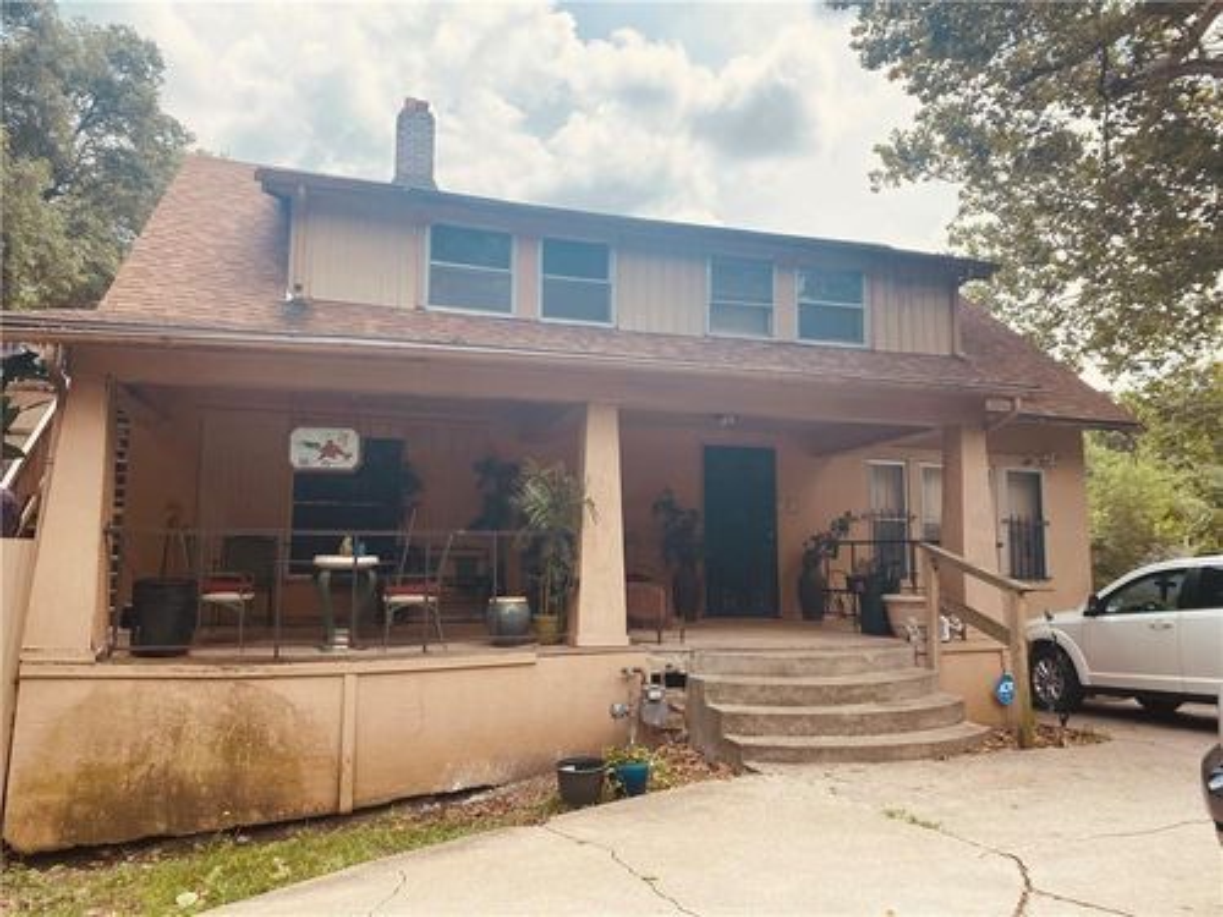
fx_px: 919
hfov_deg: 67.3
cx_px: 612
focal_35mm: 26
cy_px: 458
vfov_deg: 53.1
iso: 32
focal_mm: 4.25
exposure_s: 1/1395
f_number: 1.8
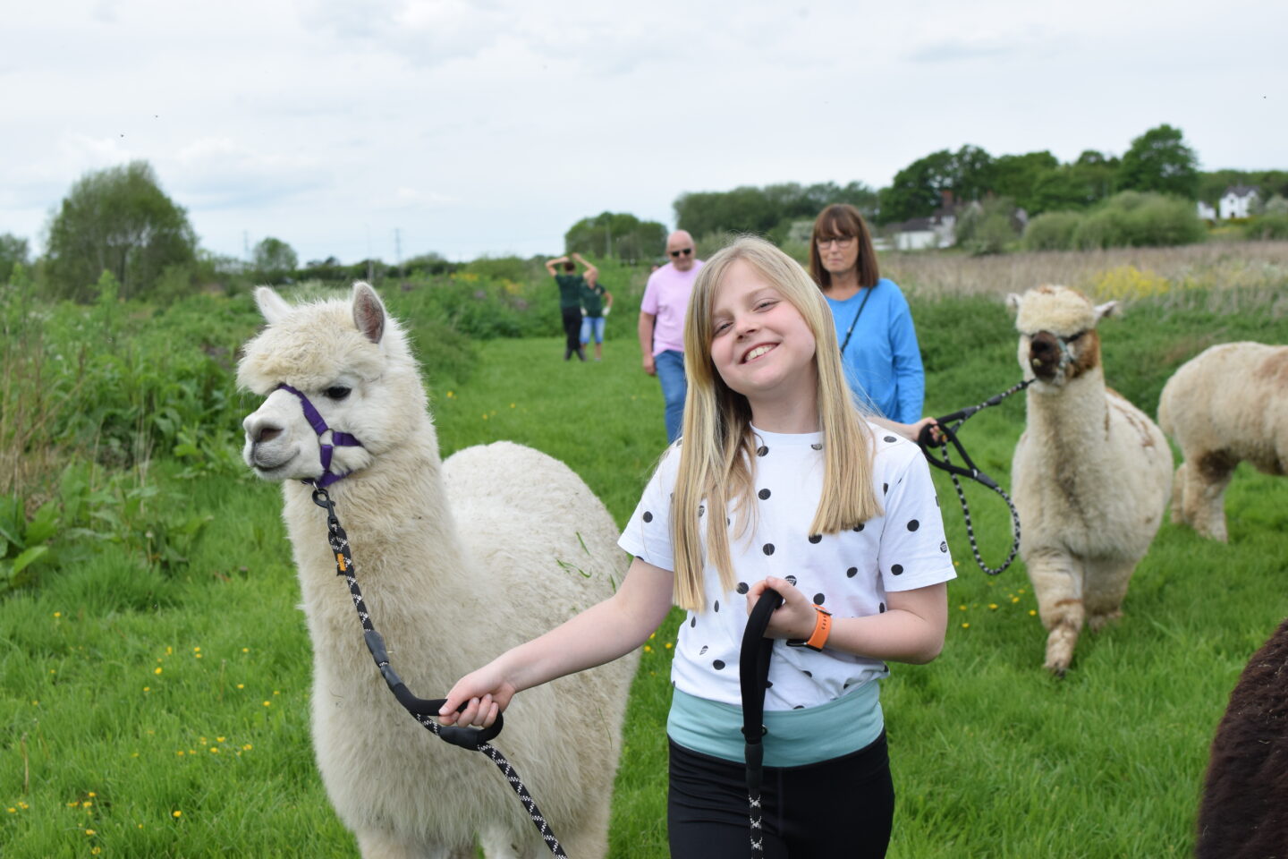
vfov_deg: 25.8
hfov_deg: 37.9
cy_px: 430
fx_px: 1878
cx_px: 644
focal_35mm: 52
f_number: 5.6
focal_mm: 35
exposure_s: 1/1600
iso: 400
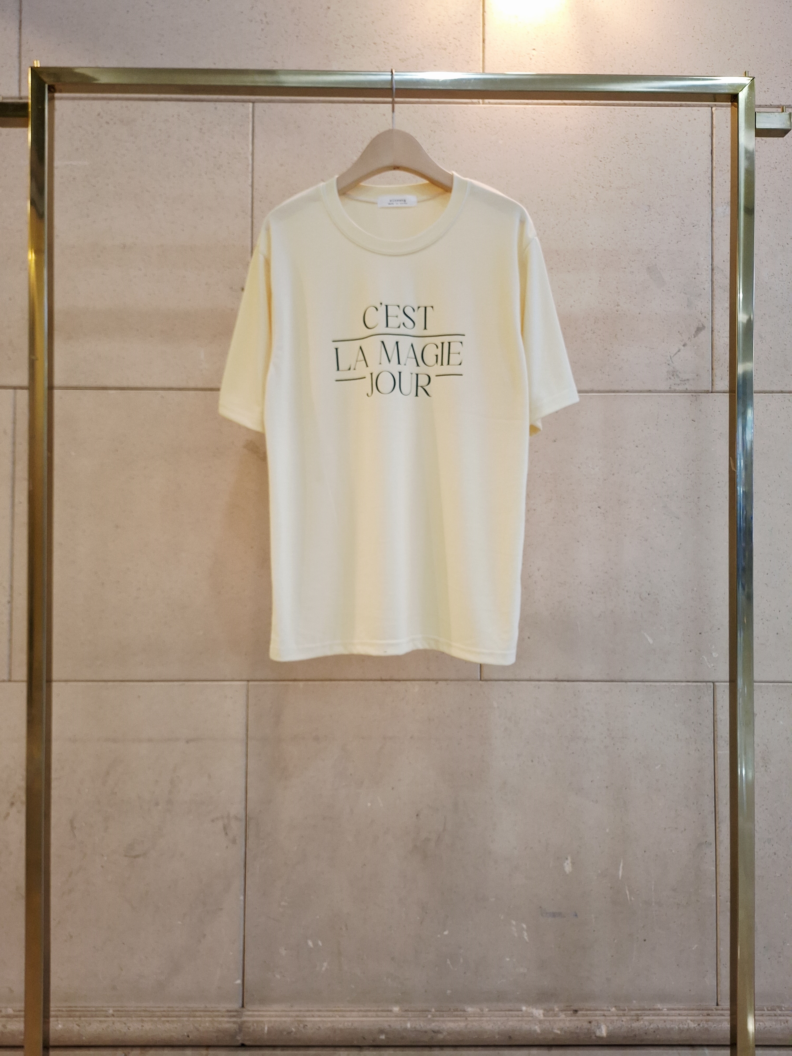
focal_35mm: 25
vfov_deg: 69.4
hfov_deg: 54.9
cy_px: 528
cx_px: 396
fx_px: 763
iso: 200
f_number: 1.8
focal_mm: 5.23
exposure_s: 1/120
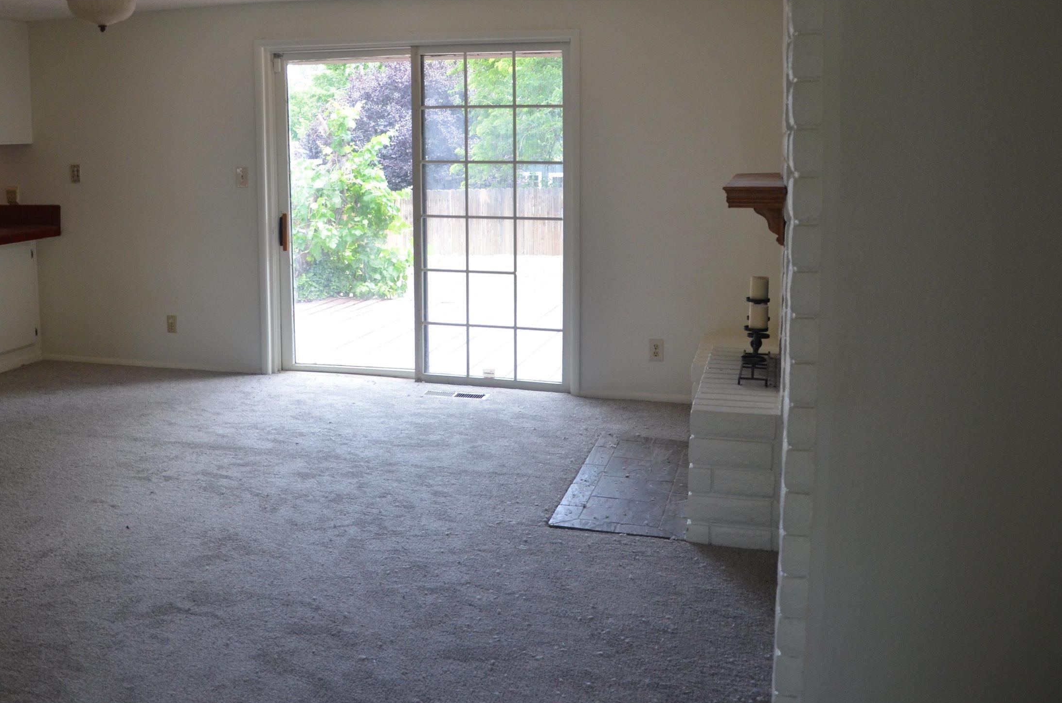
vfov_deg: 34.6
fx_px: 1118
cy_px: 239
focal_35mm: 38
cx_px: 334
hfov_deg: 49.7
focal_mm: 18
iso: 450
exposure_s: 1/60
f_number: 4
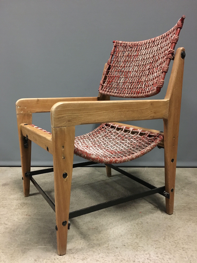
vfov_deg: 61.7
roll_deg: +0.3
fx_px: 220
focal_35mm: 29
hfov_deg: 48.2
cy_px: 132
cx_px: 98
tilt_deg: -11.4
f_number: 2.2
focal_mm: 4.15
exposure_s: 1/17
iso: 400
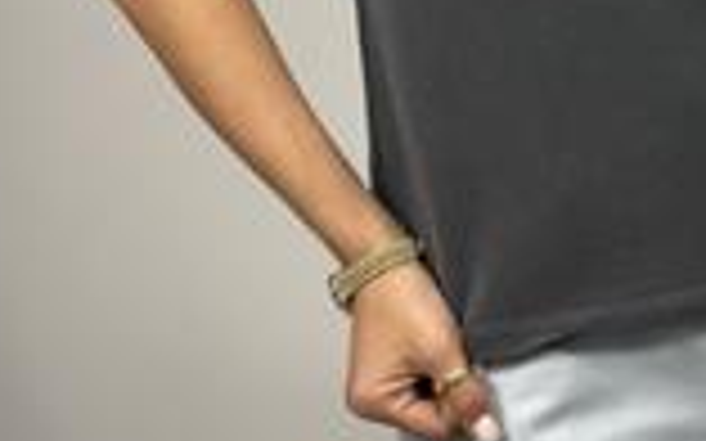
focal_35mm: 134
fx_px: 2577
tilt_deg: -27.5
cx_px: 625
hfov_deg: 15.4
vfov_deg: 9.6
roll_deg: +0.1
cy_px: -142
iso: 125
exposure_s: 1/100
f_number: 1.78
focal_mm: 6.86
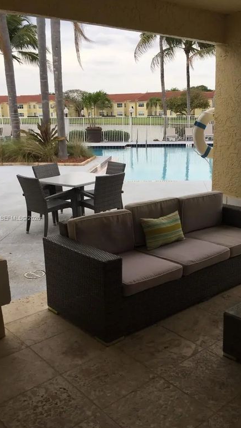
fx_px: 398
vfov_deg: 56.6
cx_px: 145
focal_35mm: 35
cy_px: 219
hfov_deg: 33.6
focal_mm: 4.15
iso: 32
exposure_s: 1/791
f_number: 2.2
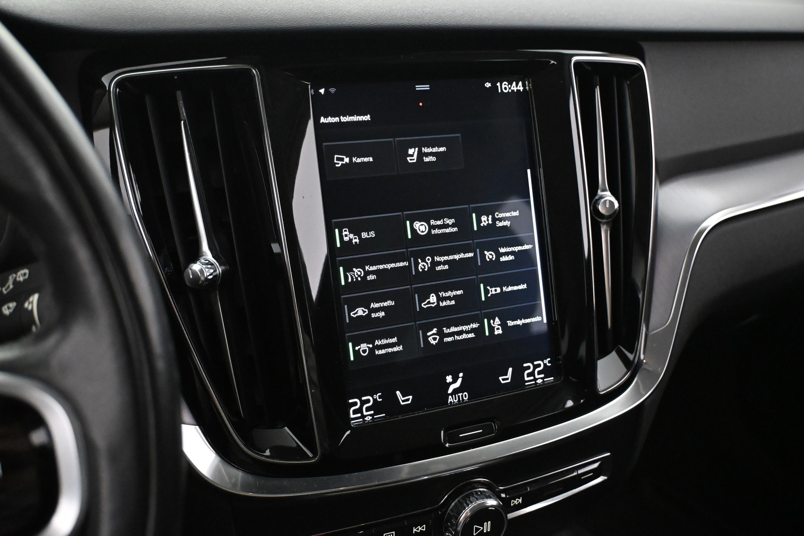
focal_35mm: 37
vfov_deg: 36.2
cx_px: 402
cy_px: 268
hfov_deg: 52.2
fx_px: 821
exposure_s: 1/60
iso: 6400
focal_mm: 24.5
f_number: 4.2
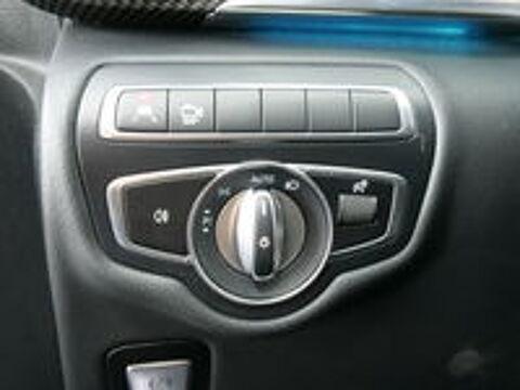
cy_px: 195
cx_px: 260
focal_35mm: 38
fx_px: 571
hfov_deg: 49.0
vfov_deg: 37.7
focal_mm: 19
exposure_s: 1/4
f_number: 6.3
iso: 3200
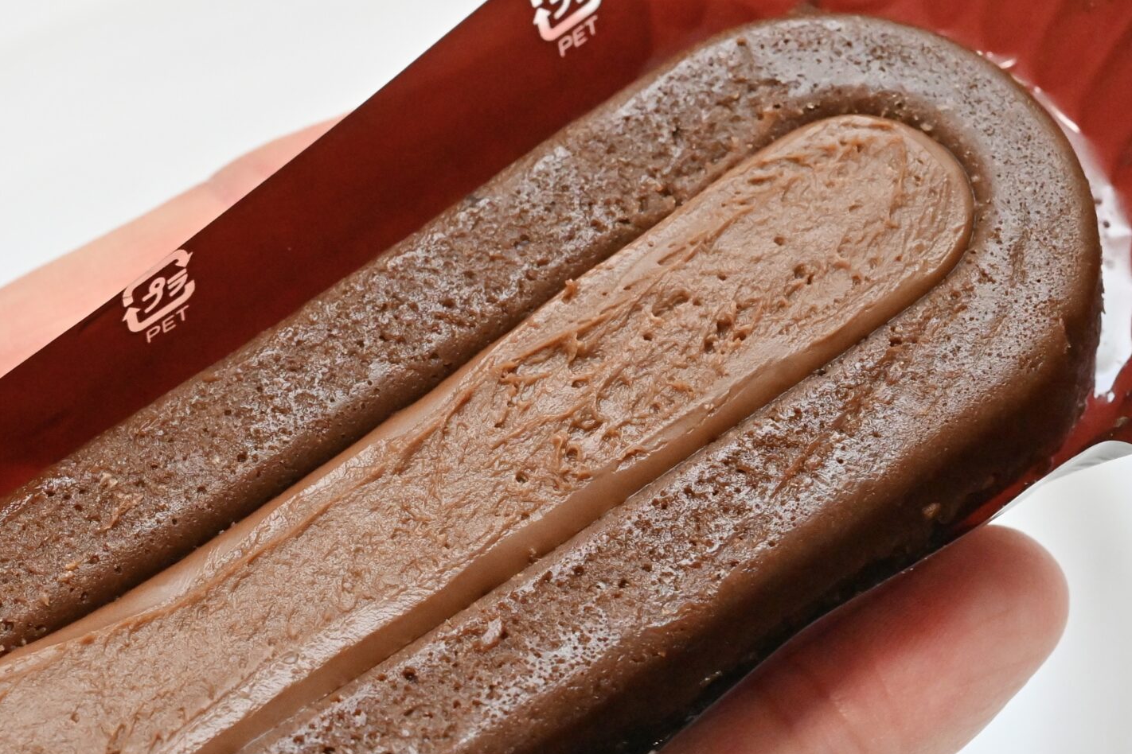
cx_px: 330
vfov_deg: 12.7
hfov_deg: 18.8
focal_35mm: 108
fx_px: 3396
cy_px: 500
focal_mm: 60
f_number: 11
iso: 6400
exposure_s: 1/160
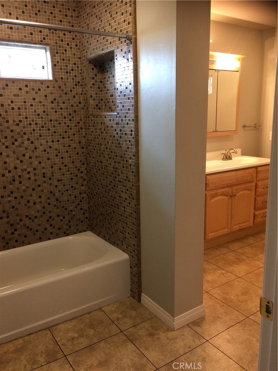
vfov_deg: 61.7
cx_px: 139
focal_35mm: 29
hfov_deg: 48.2
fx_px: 311
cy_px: 186
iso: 160
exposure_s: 1/30
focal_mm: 4.15
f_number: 2.2
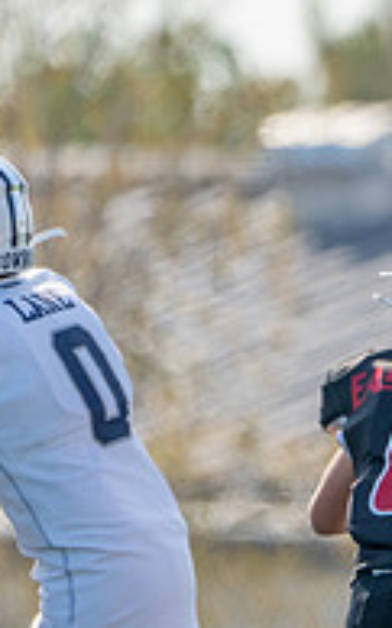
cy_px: 420
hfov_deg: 0.8
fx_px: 27972
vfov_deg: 1.3
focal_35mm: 1634
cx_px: 955
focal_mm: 400
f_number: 5.6
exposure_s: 1/1250
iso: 200
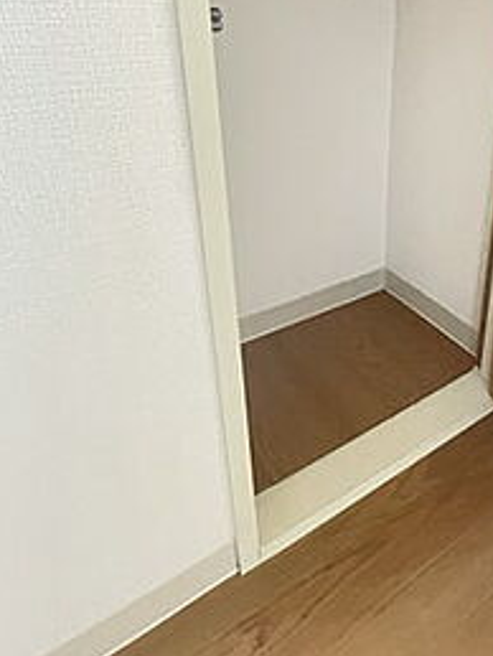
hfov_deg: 51.0
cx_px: 366
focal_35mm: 26
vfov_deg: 64.5
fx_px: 493
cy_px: 191
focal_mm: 1.55
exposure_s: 1/60
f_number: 2.4
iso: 1250
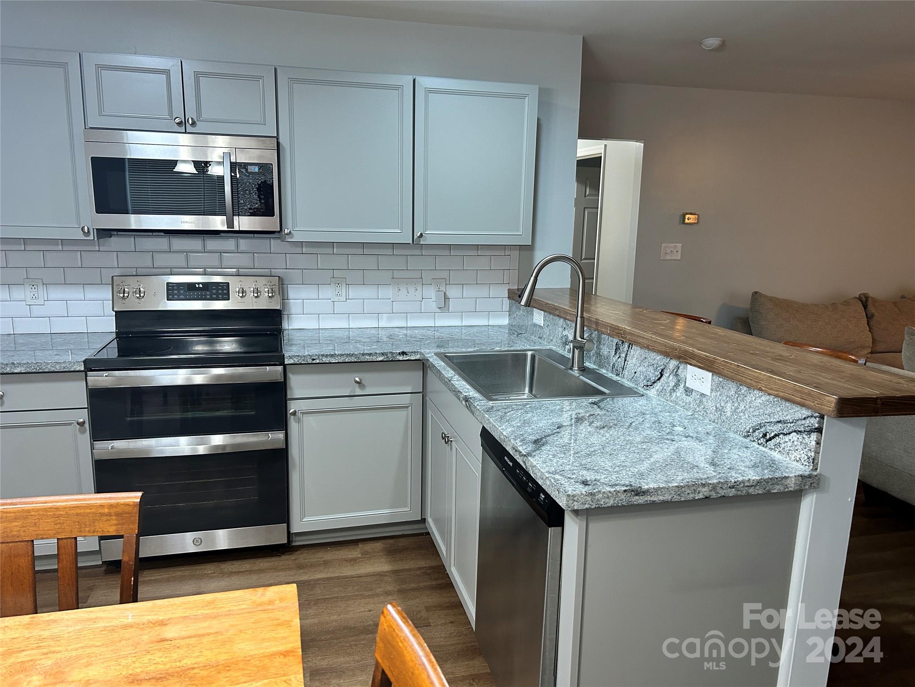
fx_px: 687
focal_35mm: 26
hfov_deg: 67.3
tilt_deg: -10.9
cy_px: 344
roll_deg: -1.0
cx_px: 458
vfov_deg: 53.1
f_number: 1.5
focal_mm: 5.7
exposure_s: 1/60
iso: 160
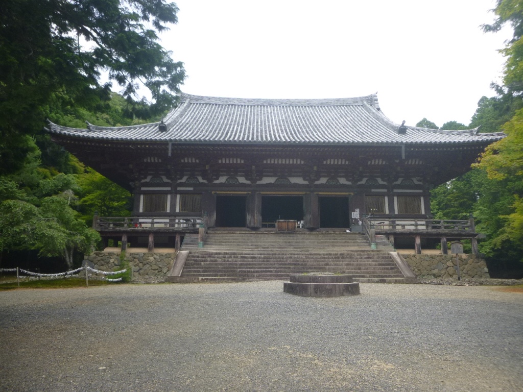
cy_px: 196
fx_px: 378
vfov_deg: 54.9
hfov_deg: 69.4
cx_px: 262
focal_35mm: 25
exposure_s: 1/160
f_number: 3.9
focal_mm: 4.5
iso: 100
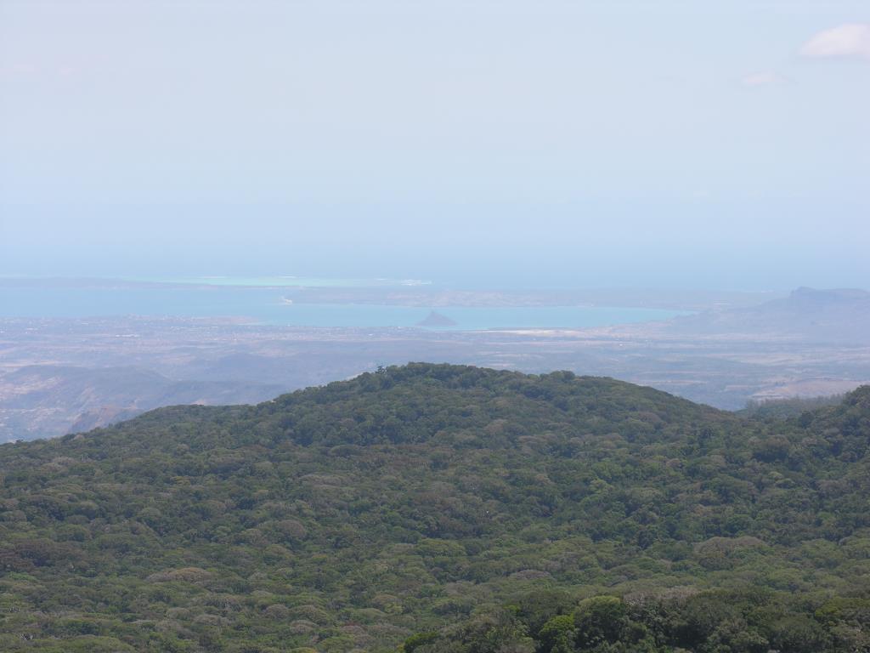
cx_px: 435
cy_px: 326
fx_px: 3946
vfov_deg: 9.5
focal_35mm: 157
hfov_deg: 12.6
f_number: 6.9
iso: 50
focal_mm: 40
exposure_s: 1/166
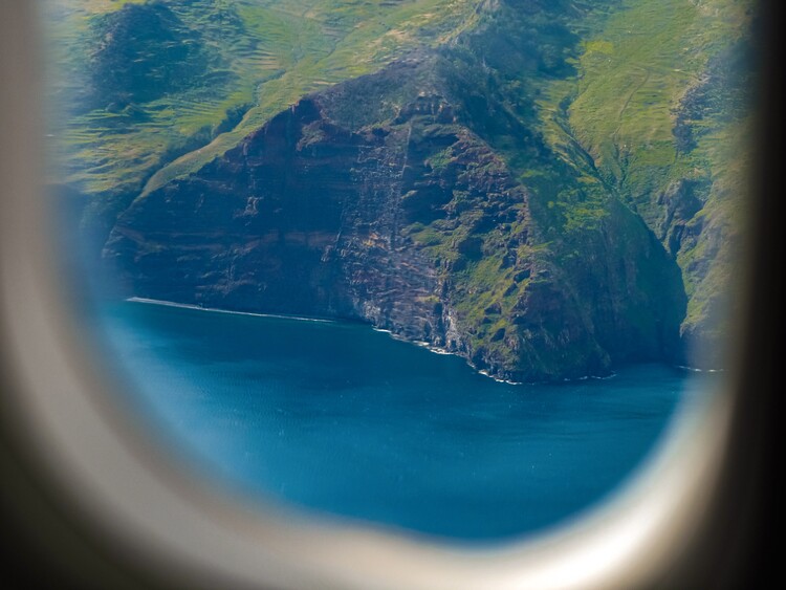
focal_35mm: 150
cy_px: 295
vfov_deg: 9.9
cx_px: 393
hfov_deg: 13.2
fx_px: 3407
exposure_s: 1/1000
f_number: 4.5
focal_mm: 75
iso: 200
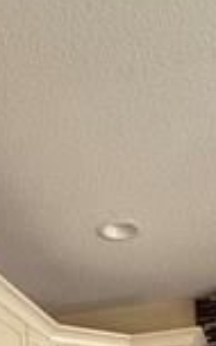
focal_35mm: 75
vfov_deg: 20.8
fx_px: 706
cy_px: 592
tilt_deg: -3.0
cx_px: 151
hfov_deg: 17.3
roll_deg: +3.1
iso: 125
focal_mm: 2.22
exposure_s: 1/60
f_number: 2.2
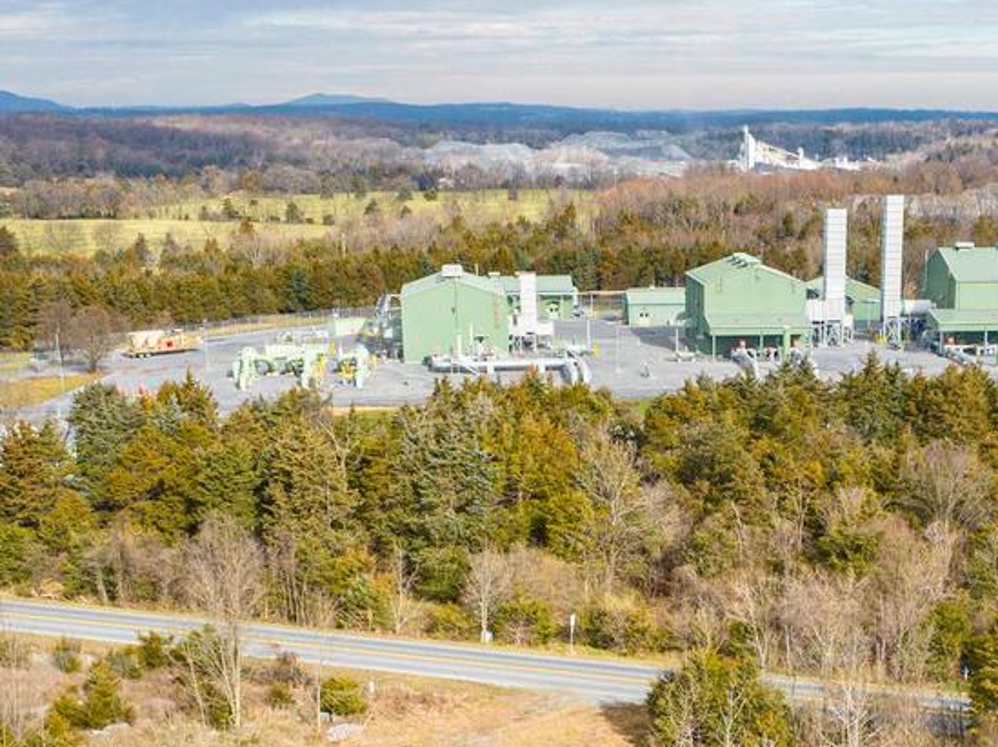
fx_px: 1815
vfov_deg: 21.9
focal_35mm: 63
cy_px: 849
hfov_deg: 30.3
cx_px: 727
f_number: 2.8
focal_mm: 12.29
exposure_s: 1/800
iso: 100
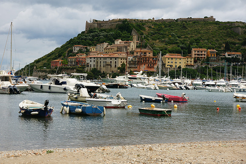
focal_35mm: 75
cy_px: 82
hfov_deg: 27.0
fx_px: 513
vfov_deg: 18.2
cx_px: 123
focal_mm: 50
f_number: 8
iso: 200
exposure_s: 1/320
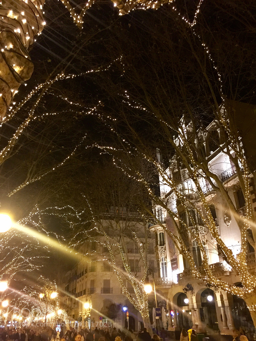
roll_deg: +1.5
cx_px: 128
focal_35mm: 29
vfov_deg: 61.7
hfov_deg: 48.2
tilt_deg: +28.1
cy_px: 170
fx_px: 286
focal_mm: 4.15
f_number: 2.2
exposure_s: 1/8
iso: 125
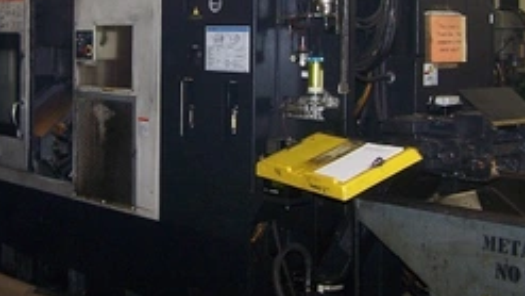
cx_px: 204
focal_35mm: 67
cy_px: 11
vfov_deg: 17.6
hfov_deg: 31.3
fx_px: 933
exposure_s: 1/60
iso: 140
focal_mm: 6.3
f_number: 2.8
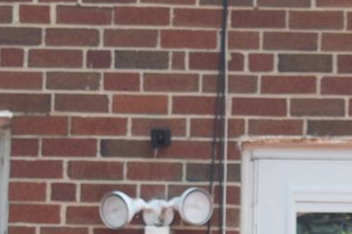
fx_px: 3342
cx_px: 335
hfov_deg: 6.0
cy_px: 379
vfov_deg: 4.0
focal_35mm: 342
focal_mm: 42
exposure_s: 1/100
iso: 400
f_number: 5
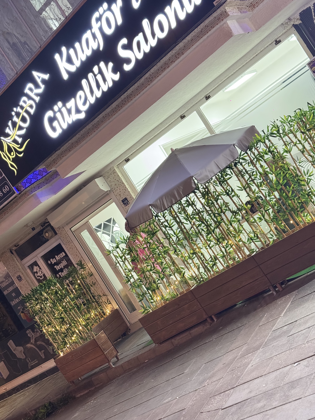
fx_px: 582
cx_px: 158
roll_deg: +32.6
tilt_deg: +1.6
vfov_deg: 39.7
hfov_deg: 30.3
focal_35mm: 48
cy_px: 210
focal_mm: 6.76
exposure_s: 1/25
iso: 400
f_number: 1.78
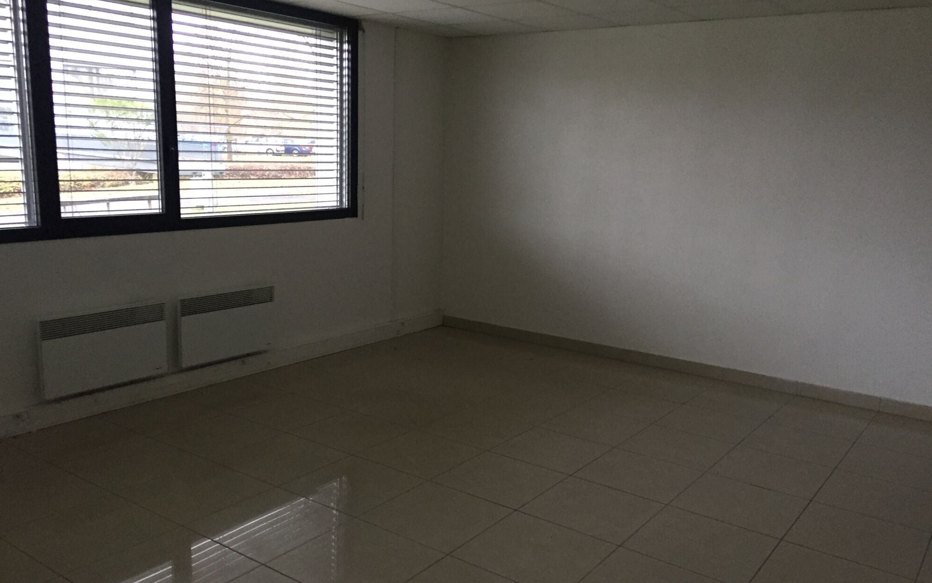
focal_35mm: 31
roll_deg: -2.5
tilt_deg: -9.6
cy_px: 305
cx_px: 465
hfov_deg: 61.2
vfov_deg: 40.6
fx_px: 788
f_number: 2.2
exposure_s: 1/33
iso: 200
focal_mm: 4.15
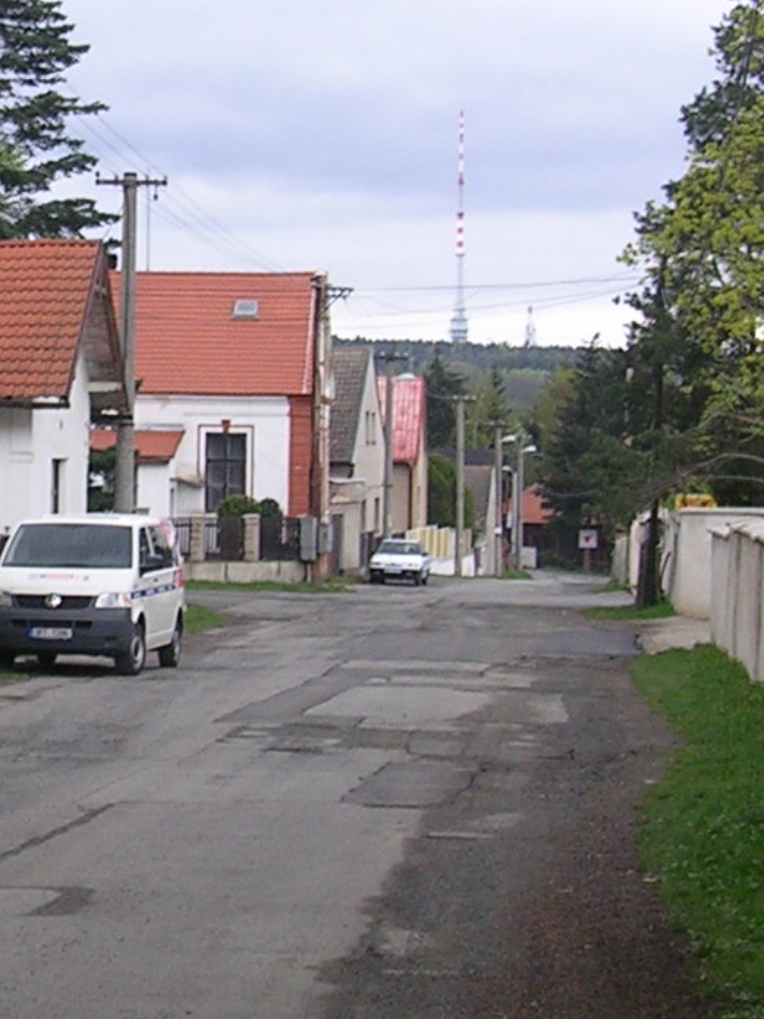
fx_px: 3297
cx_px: -35
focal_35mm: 112
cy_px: 437
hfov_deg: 13.0
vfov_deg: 17.6
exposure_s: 1/174
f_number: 2.8
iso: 50
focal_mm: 5.8
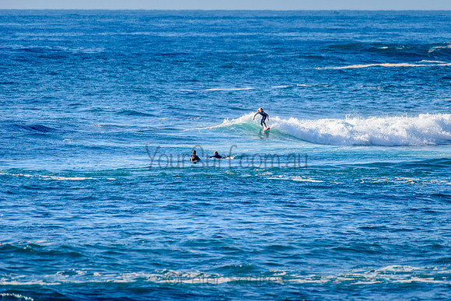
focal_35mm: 613
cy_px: 128
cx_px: 277
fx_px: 7684
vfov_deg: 2.2
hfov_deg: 3.4
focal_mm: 500
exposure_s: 1/2000
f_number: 5.6
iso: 250
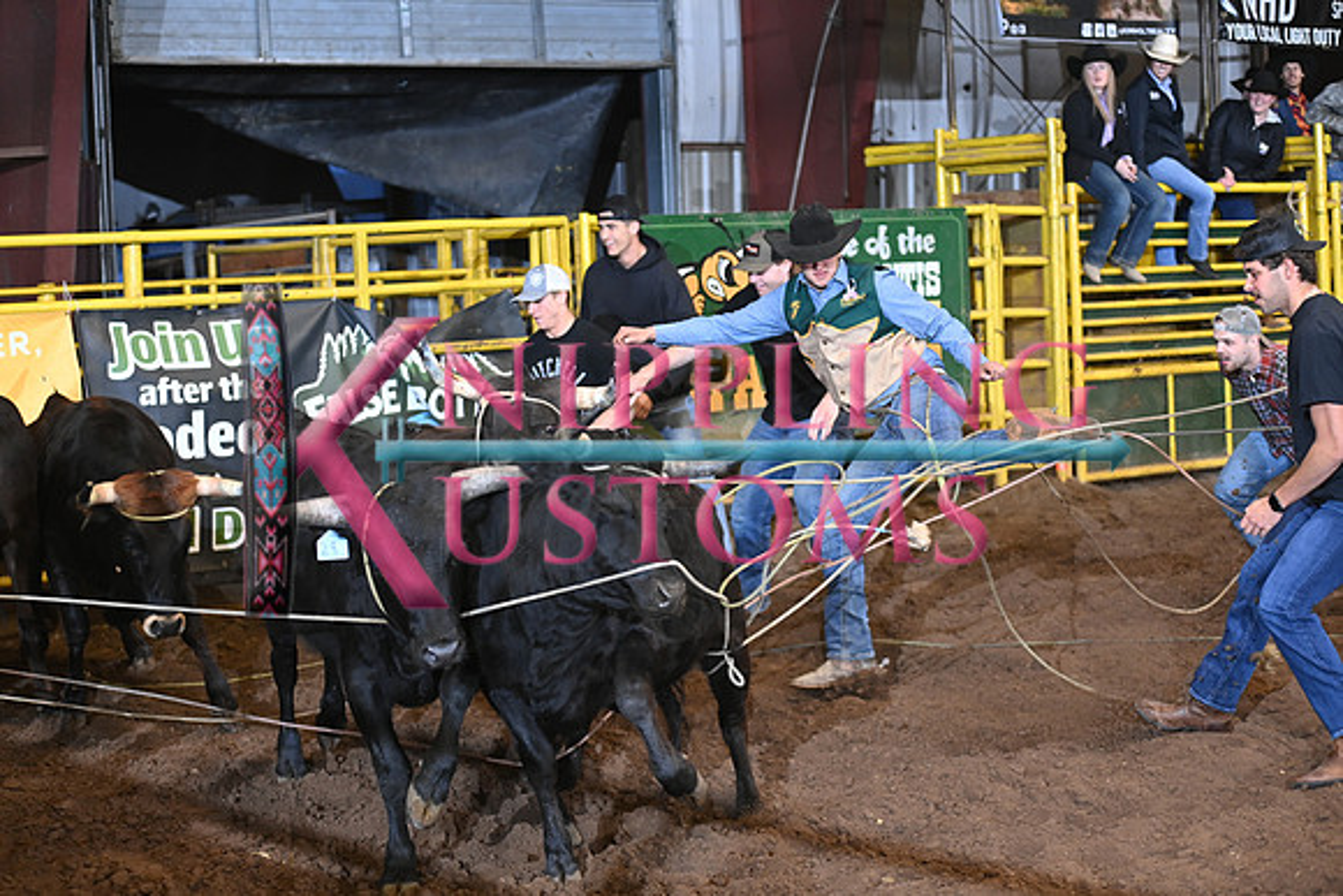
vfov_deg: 19.5
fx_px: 2612
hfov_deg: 28.8
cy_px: 448
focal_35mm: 70
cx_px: 672
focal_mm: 70
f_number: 2.8
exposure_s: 1/250
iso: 3200
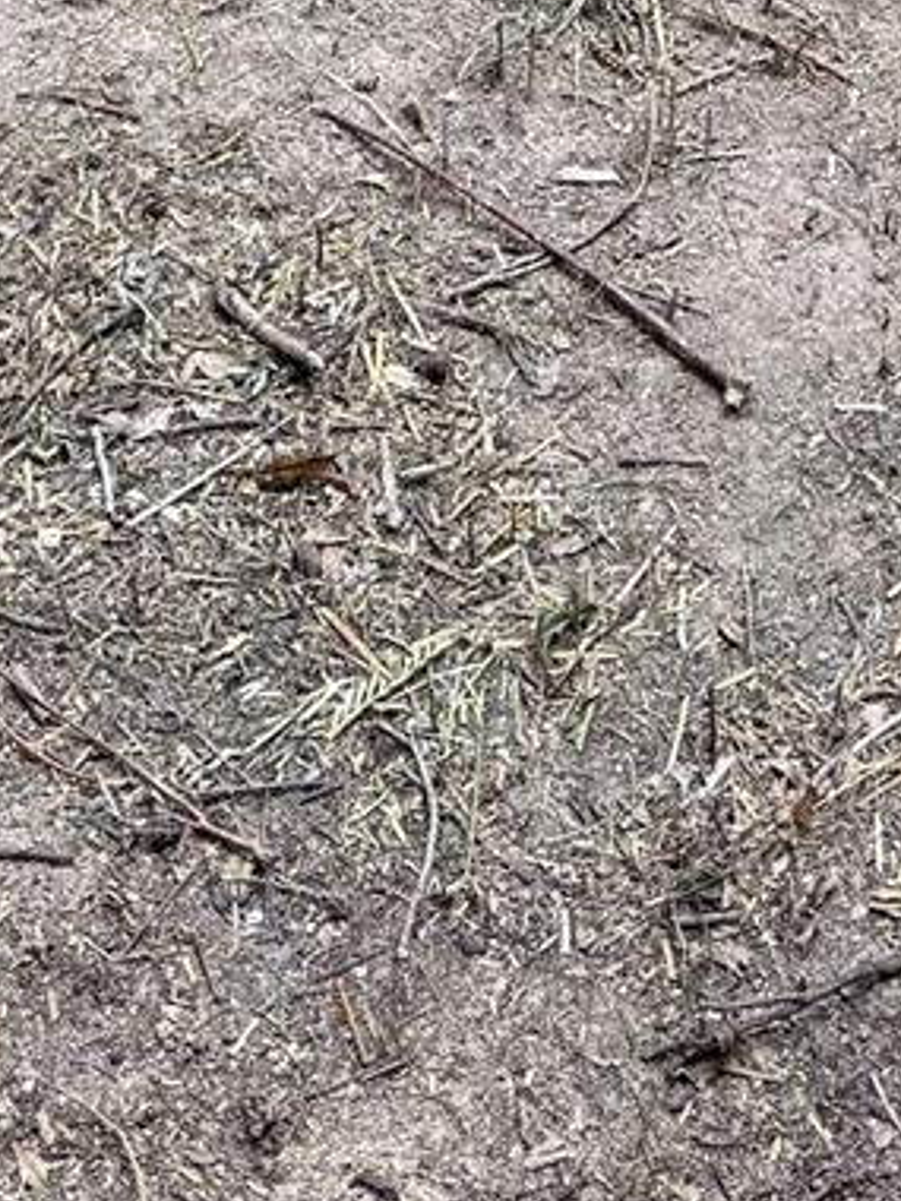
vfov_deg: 16.6
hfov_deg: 15.1
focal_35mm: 97
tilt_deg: -29.0
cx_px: 825
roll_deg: +2.9
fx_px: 3366
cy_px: -1011
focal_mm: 6.76
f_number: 1.78
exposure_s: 1/252
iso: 64
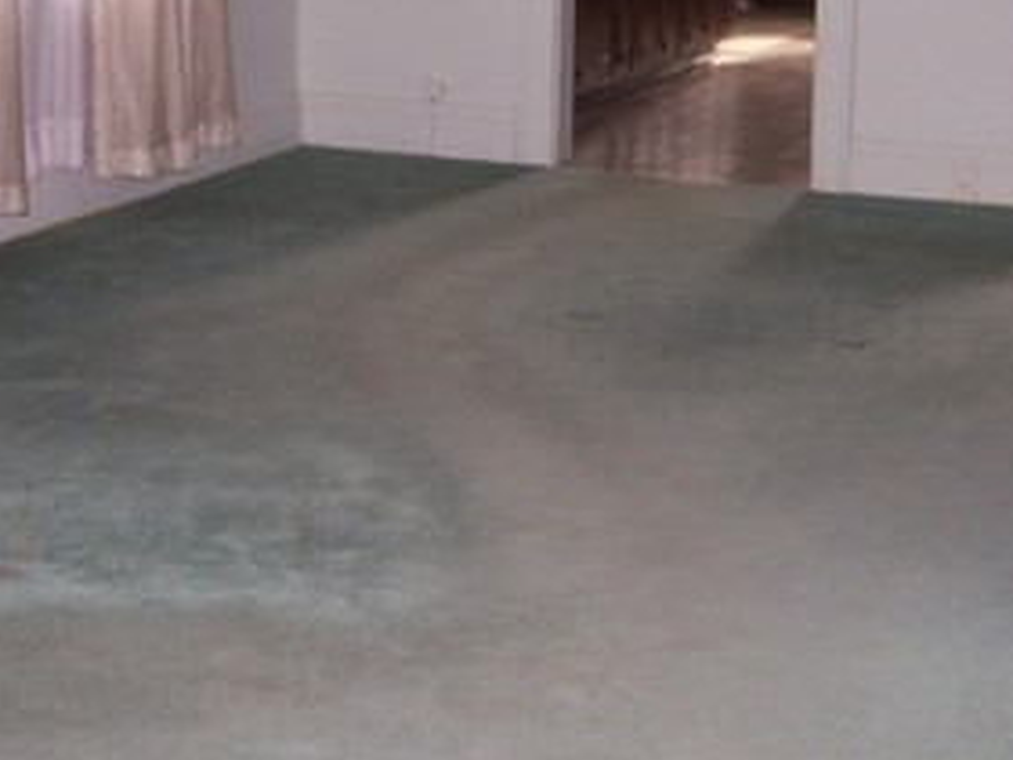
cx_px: 517
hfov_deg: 22.5
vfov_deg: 16.9
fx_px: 2546
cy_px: 159
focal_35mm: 87
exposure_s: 1/60
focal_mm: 6.3
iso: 140
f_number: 2.8
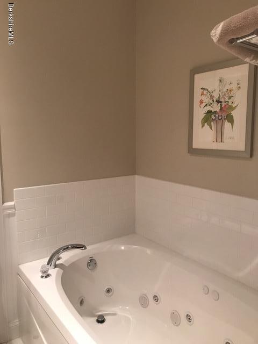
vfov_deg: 63.4
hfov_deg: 49.7
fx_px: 278
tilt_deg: -6.4
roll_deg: -0.5
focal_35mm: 28
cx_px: 129
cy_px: 172
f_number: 1.8
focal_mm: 3.99
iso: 50
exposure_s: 1/15
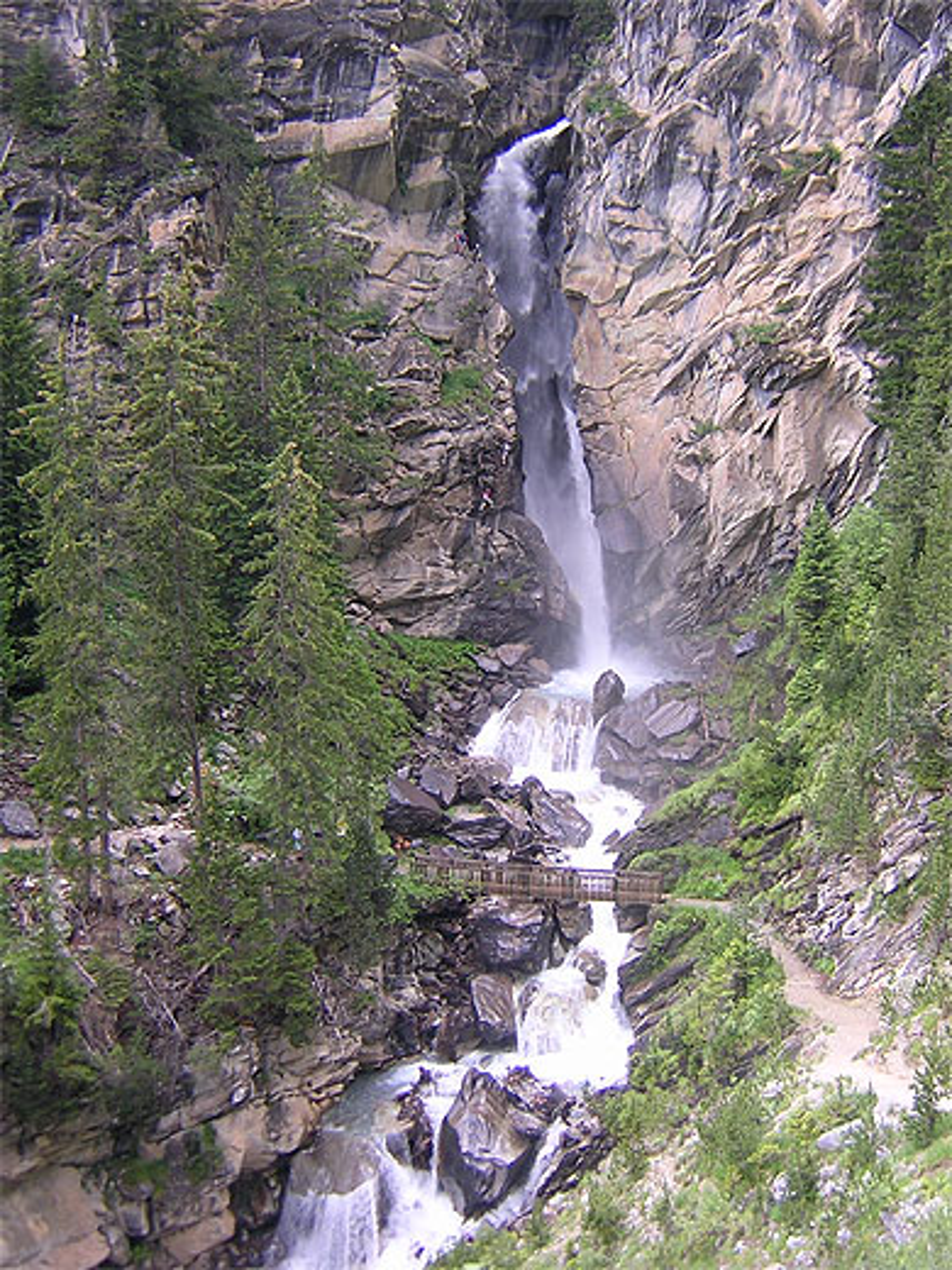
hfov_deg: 39.7
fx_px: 1320
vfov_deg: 51.4
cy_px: 635
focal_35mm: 36
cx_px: 476
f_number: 2.6
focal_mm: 4.7
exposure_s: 1/62.5
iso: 100
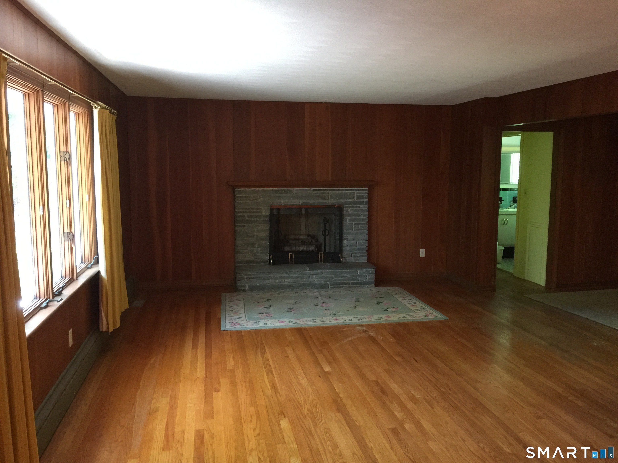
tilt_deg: -7.2
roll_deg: -1.4
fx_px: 518
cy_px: 232
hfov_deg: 61.7
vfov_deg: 48.2
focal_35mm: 29
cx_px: 309
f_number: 2.2
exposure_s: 1/15
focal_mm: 4.15
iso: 125
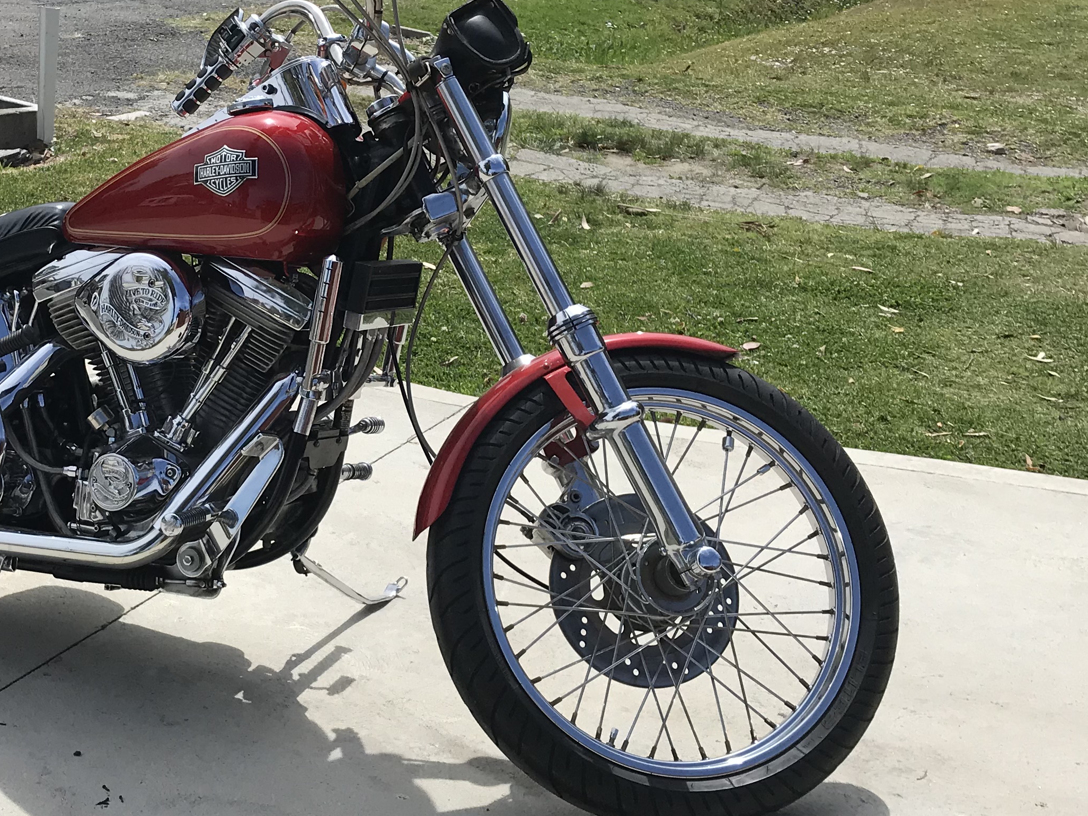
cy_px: 348
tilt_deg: -20.3
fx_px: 1728
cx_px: 300
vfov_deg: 26.5
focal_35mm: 55
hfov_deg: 34.4
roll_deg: -7.0
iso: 20
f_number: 1.8
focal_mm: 3.99
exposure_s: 1/2660
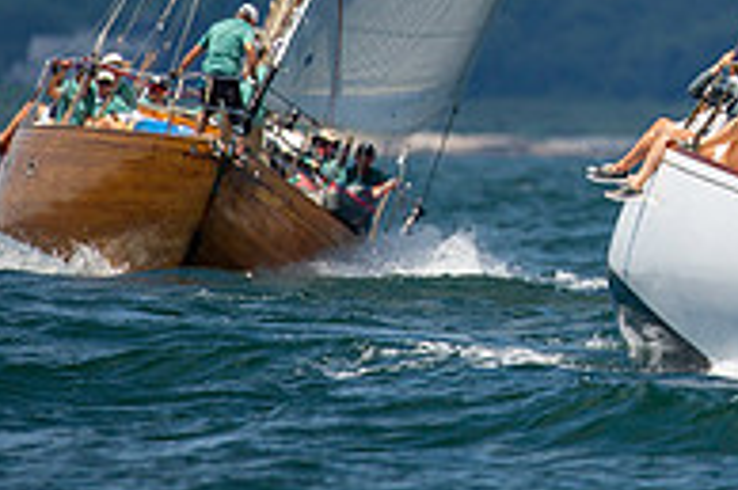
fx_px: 36663
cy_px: -190
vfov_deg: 0.8
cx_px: 1039
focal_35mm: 1790
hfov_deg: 1.2
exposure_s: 1/2500
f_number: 5.6
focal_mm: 600
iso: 400
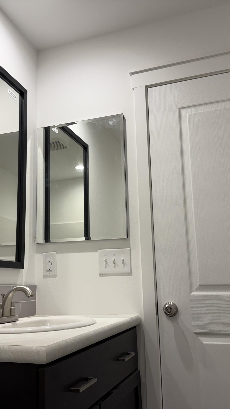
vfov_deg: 56.6
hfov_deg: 33.6
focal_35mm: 35
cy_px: 205
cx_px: 94
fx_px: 379
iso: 100
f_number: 1.78
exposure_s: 1/120
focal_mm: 6.76
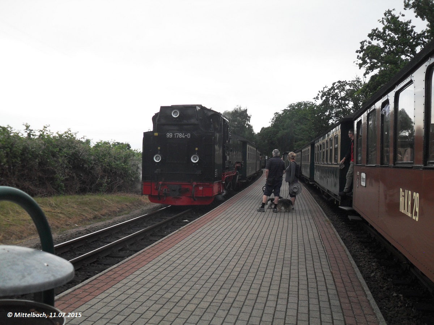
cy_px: 162
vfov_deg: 40.7
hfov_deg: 52.6
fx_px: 439
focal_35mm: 35
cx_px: 217
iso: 100
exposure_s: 1/90
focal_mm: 6.2
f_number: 8.9
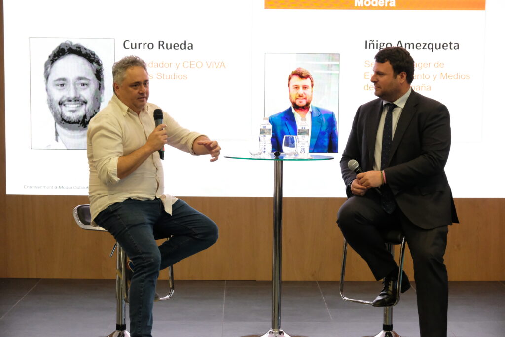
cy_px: 168
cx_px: 252
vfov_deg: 18.0
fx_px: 1066
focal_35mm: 76
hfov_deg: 26.6
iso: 8000
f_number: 4.5
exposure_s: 1/500
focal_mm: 50.5
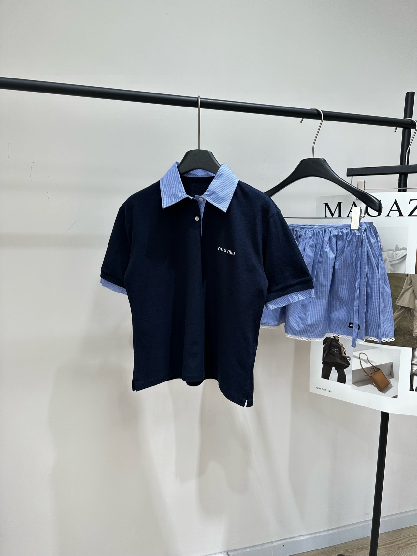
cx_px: 208
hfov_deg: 56.8
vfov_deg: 71.6
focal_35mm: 24
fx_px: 386
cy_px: 278
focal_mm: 6.86
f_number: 1.78
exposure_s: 1/121
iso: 100
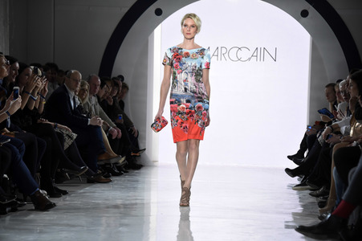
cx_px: 181
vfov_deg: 10.1
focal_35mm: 135
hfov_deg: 15.2
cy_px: 120
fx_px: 1356
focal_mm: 135
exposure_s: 1/320
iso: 4000
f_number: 5.6
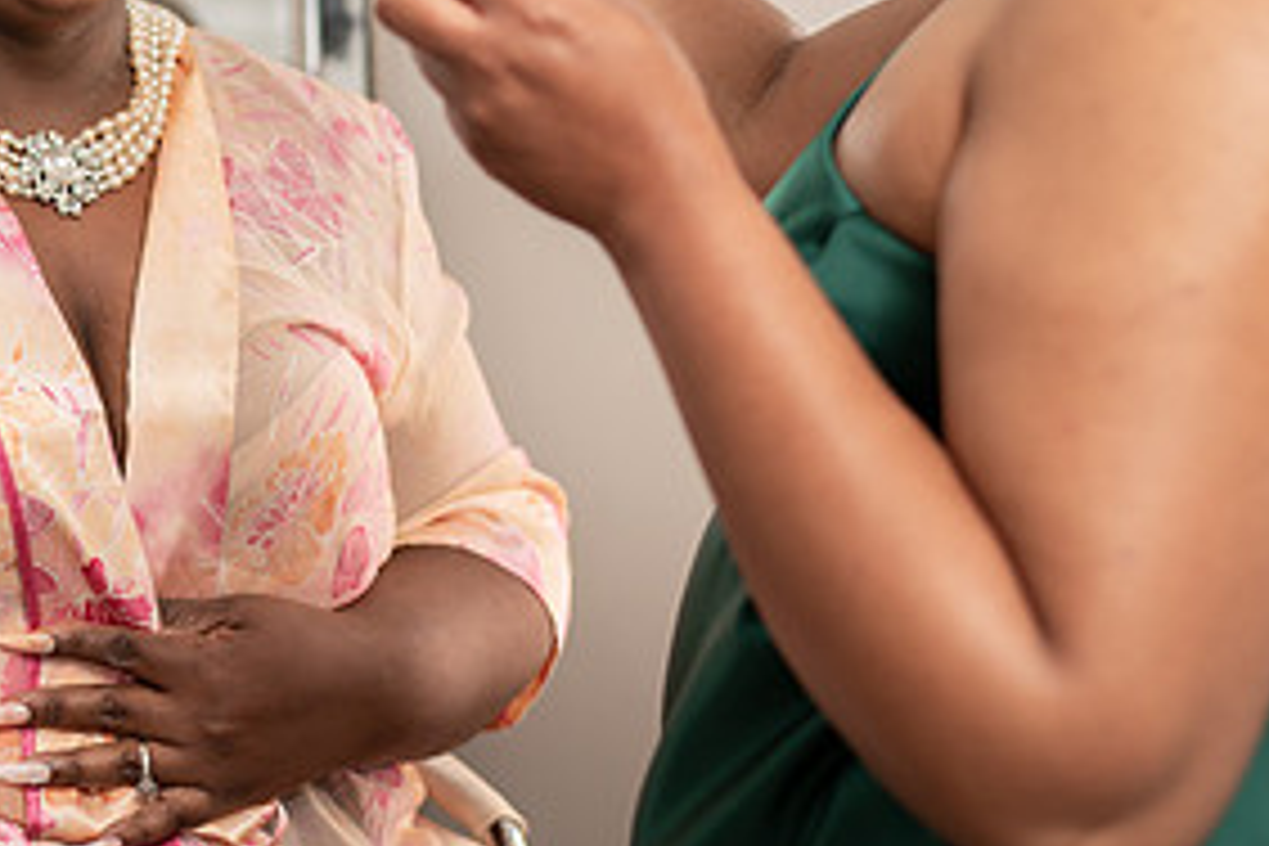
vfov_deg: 17.8
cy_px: 46
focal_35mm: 75
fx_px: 2644
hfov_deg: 26.7
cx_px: 335
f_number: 2
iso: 500
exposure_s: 1/250
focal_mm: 35
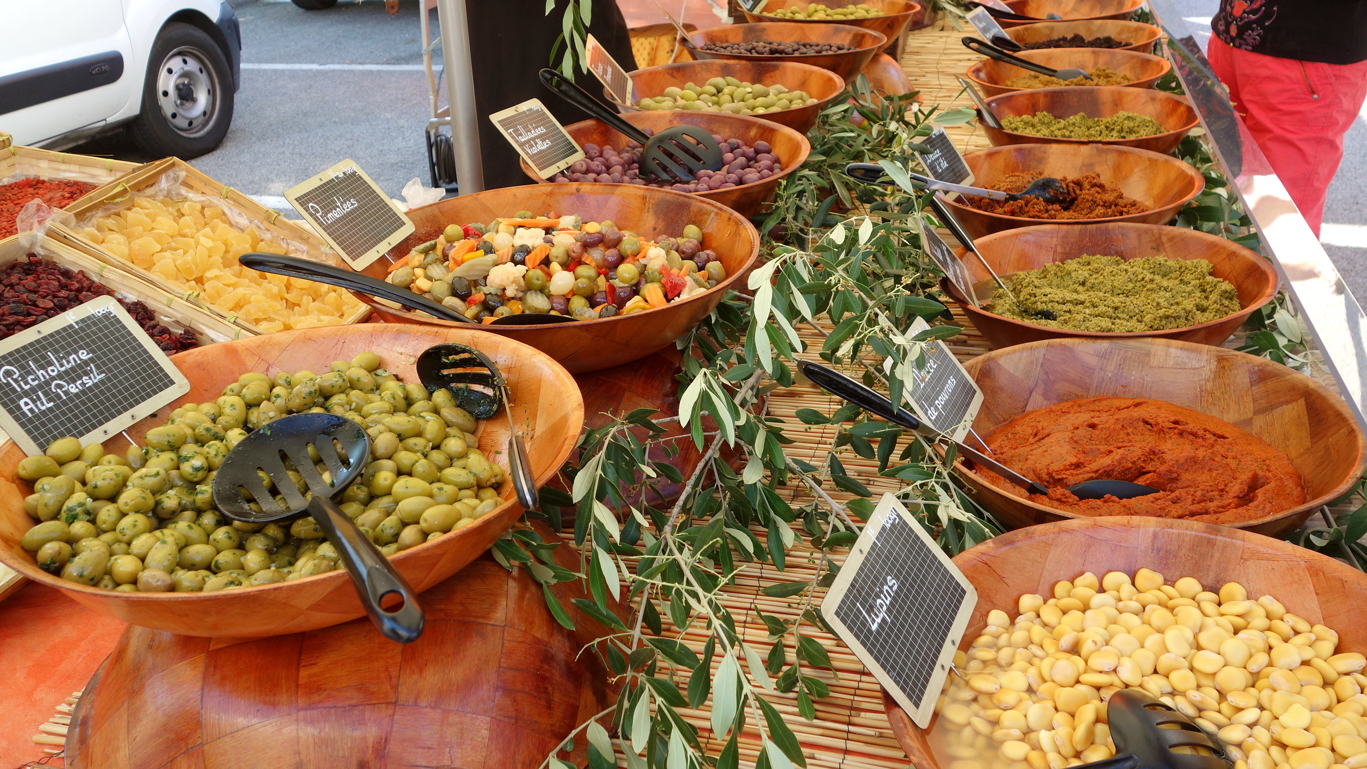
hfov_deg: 59.5
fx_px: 1196
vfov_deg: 35.6
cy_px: 372
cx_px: 691
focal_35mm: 33
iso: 125
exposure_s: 1/100
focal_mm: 11.6
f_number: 4.5
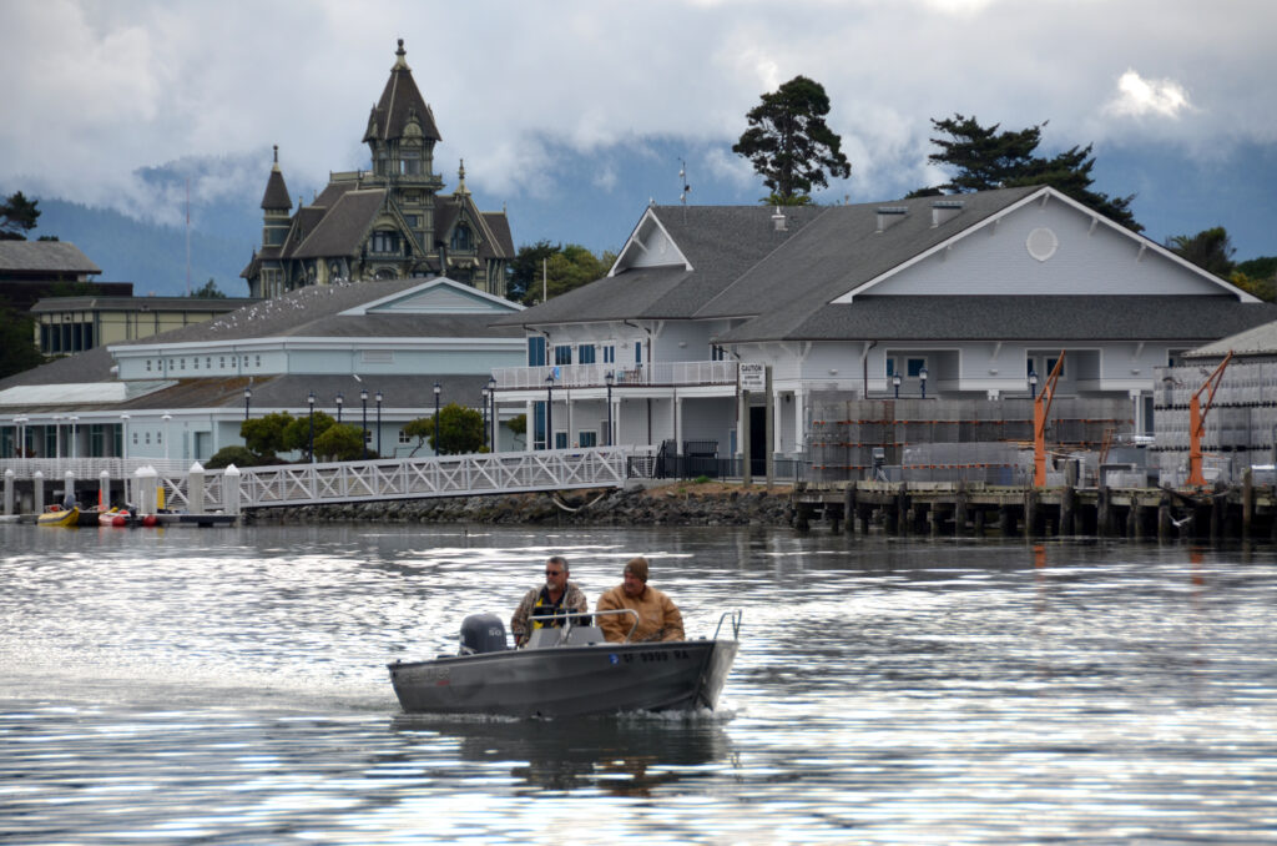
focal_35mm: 225
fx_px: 7964
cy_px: 423
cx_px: 638
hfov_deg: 9.2
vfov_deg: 6.1
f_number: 5.6
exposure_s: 1/500
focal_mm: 150
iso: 200
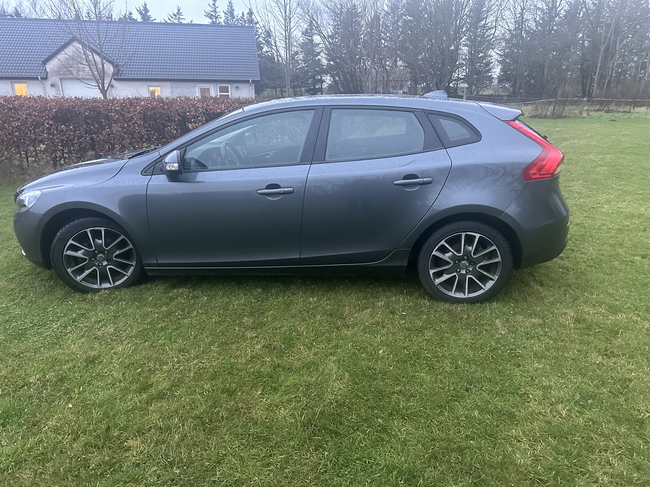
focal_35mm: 24
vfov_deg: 56.8
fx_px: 451
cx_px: 325
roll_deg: +1.7
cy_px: 244
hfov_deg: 71.6
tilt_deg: -17.6
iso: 800
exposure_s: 1/55
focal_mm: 6.86
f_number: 1.78
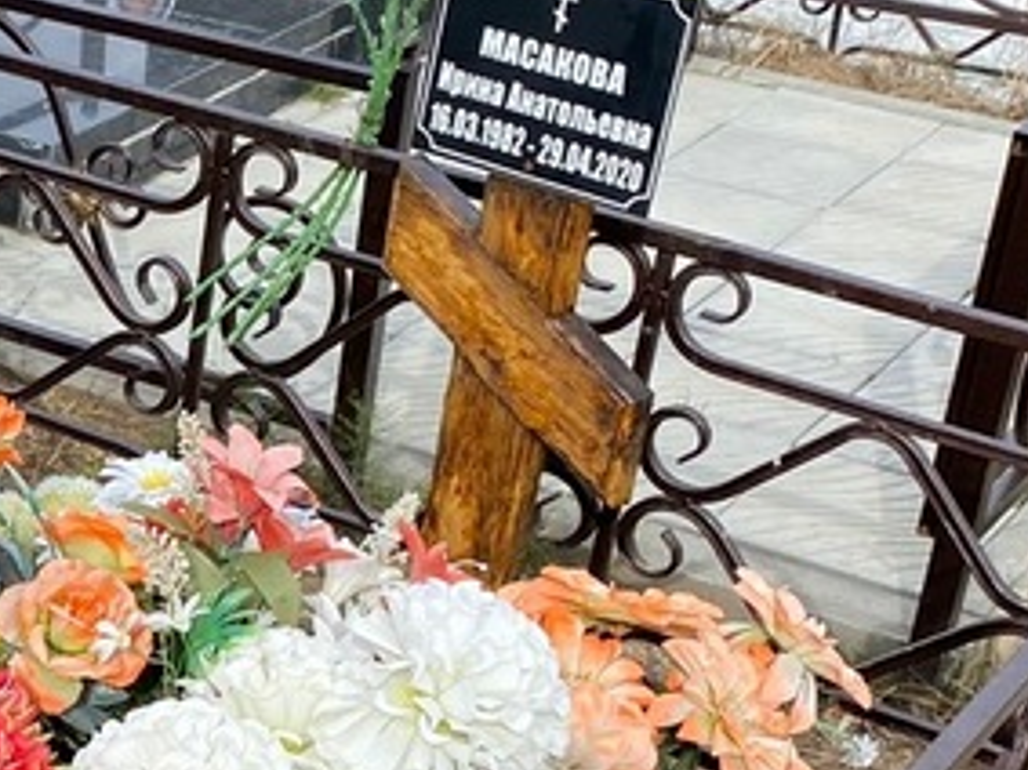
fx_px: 2790
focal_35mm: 94
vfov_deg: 15.6
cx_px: -291
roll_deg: +1.4
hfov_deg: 19.3
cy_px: 668
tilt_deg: -28.4
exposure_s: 1/912
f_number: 1.8
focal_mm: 4.25
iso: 32
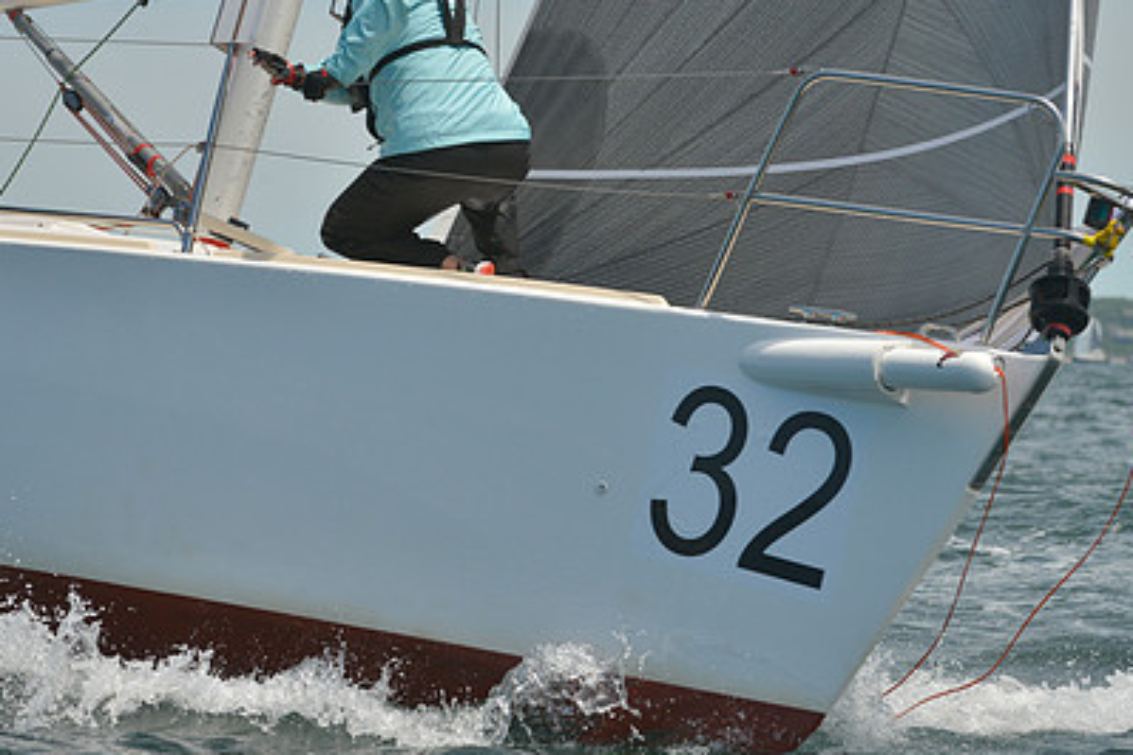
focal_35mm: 291
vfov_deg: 4.7
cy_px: 268
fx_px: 9158
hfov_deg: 7.1
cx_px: 335
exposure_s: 1/800
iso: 280
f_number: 9
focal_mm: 200
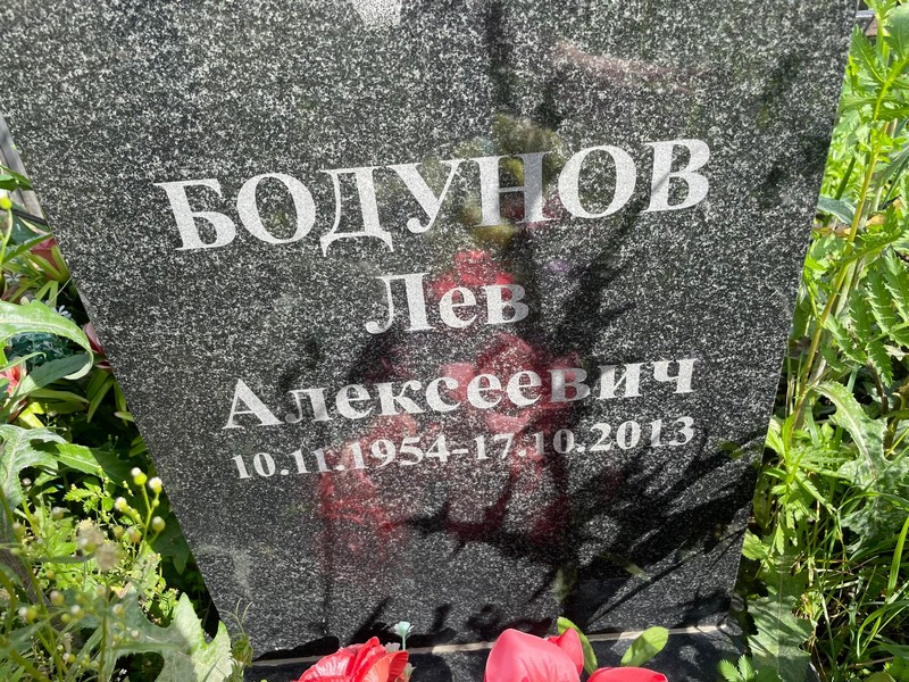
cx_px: 454
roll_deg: +7.3
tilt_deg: -35.5
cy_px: 341
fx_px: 683
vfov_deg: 53.1
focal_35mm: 26
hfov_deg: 67.3
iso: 32
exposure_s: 1/831
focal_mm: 4.2
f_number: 1.6
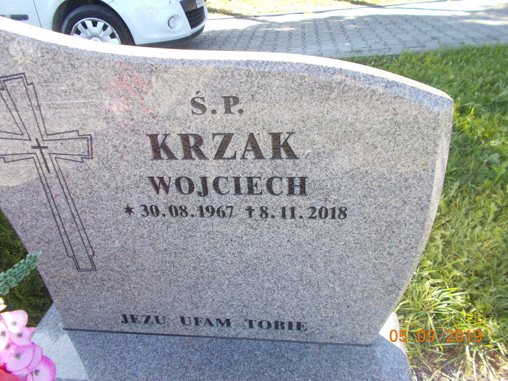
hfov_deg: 67.3
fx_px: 382
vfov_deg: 53.1
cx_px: 254
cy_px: 190
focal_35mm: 26
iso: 80
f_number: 3.2
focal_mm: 4.6
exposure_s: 1/100
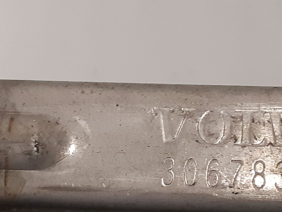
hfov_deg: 40.6
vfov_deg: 31.3
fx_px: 367
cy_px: 171
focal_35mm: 45
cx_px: 220
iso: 200
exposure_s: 1/50
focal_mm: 3.93
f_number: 1.7
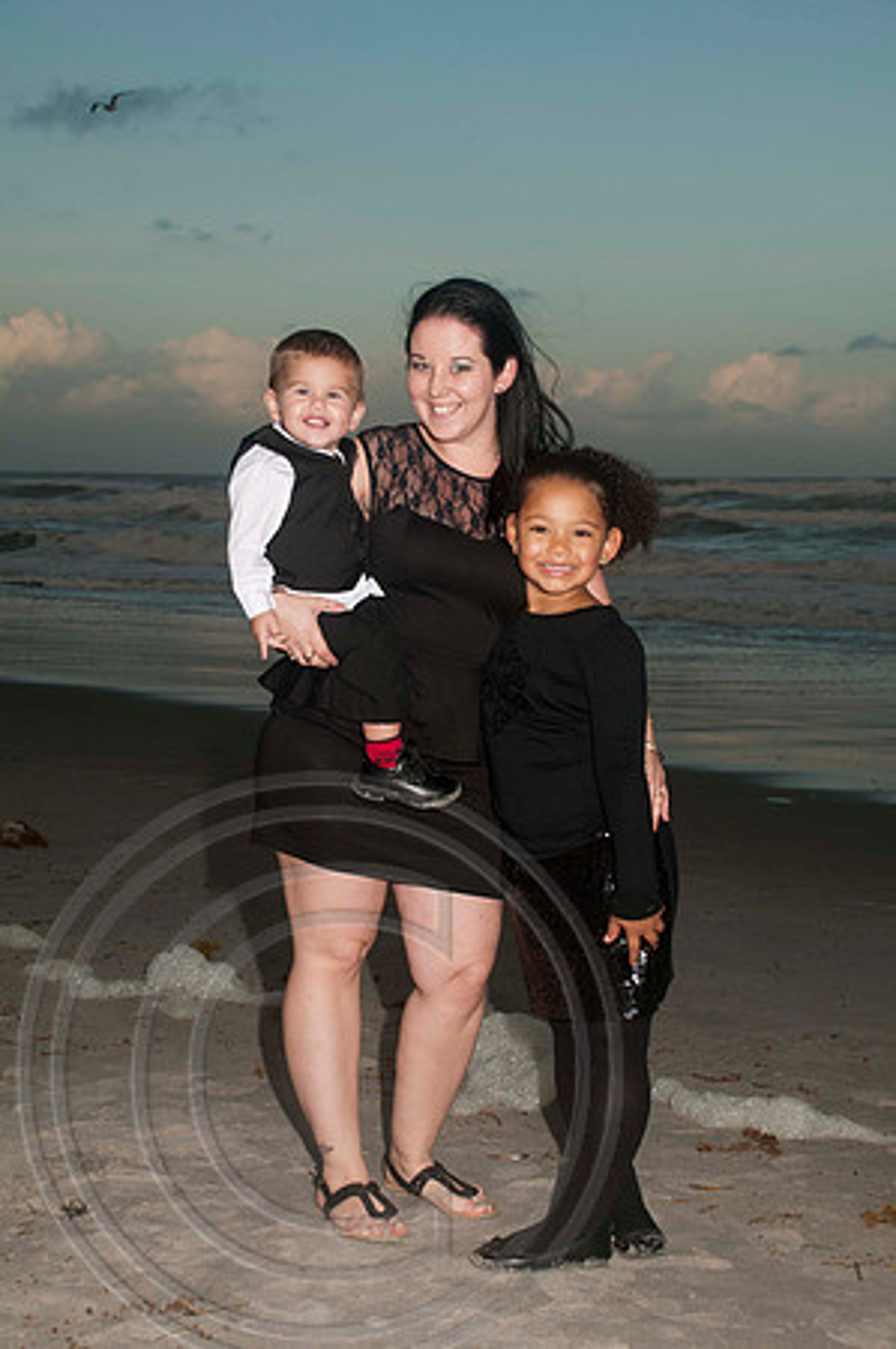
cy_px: 674
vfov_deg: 33.4
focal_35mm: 60
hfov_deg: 22.6
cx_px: 448
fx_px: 2245
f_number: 6.3
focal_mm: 40
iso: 100
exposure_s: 1/160
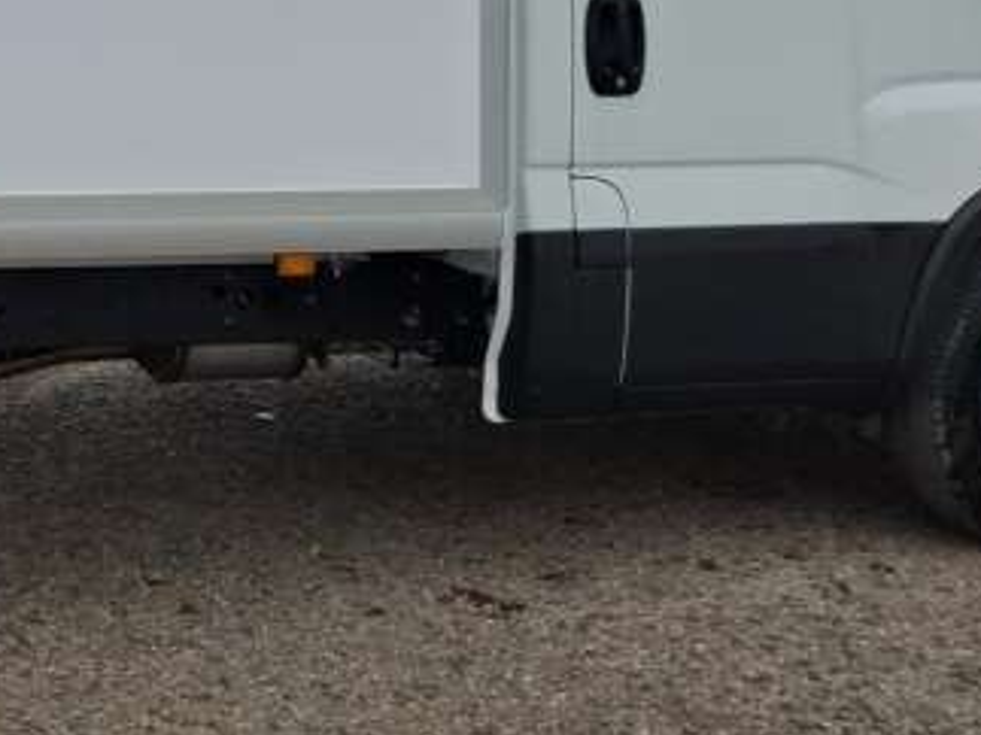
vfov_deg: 18.9
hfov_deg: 22.2
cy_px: -176
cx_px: -480
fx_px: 2068
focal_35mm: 73
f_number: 1.8
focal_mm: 5.54
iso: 50
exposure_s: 1/1242
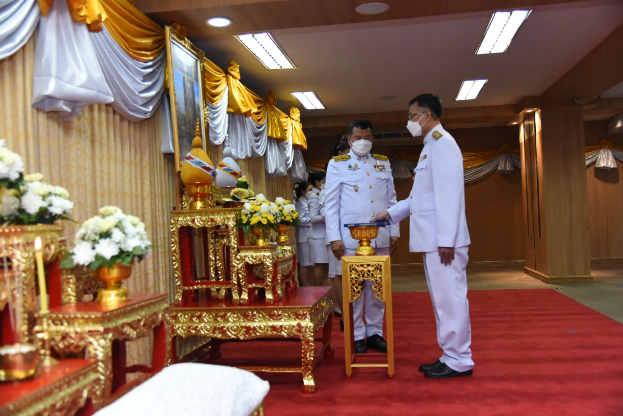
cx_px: 312
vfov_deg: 38.9
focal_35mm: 34
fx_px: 589
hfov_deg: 55.8
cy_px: 208
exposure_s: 1/160
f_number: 4
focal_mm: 34
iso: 2000
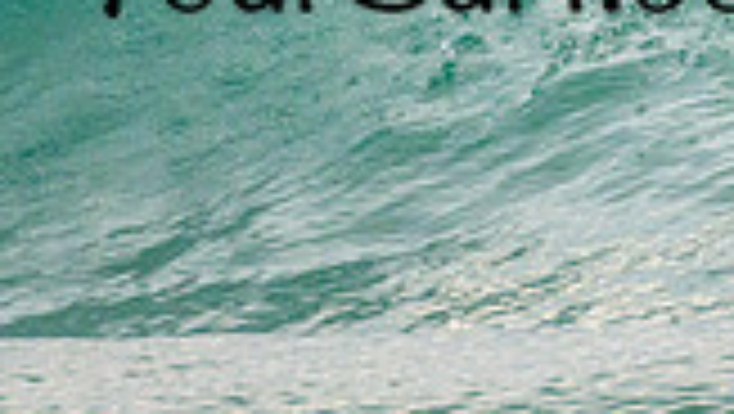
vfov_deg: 0.3
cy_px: -267
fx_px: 73474
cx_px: 807
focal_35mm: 3772
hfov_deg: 0.6
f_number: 11
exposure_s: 1/2000
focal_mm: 800
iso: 1400
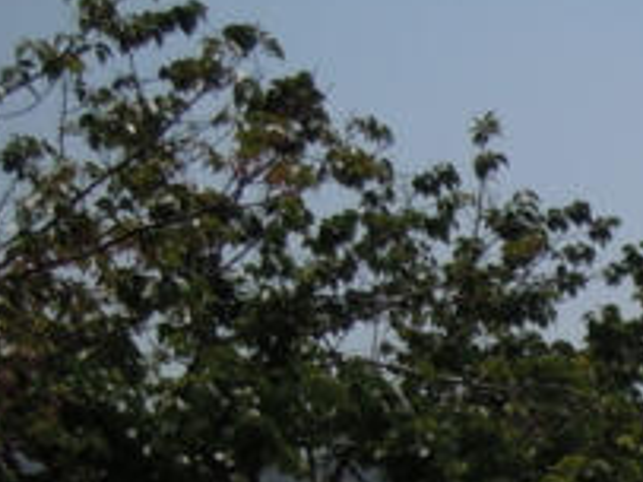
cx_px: 1223
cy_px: 907
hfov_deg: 13.4
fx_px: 2413
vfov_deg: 10.6
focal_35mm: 130
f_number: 8
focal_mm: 5.9
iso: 100
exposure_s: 1/500
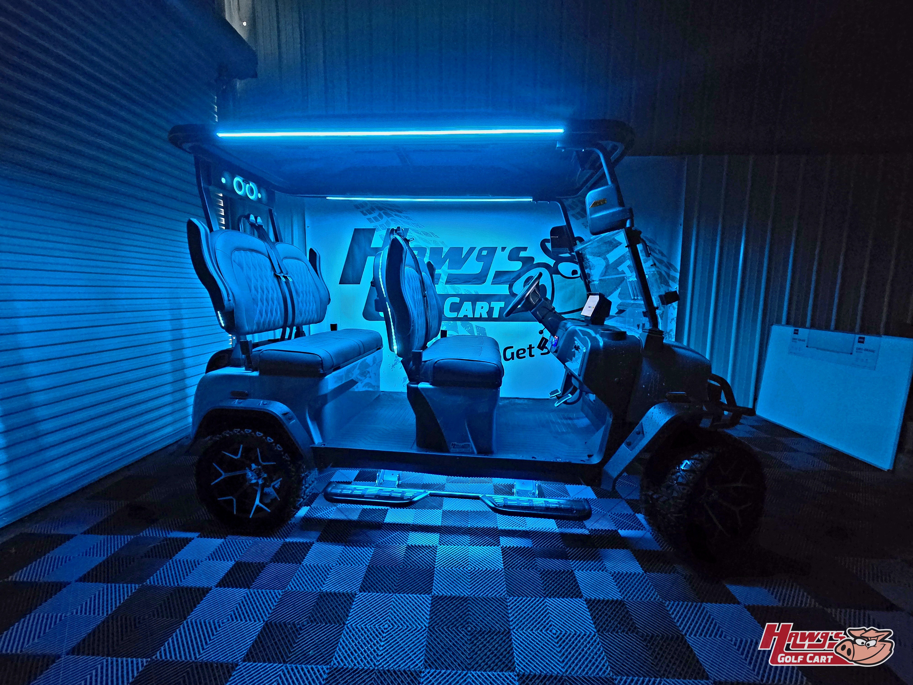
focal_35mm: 13
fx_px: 343
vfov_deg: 89.9
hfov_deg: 106.2
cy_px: 342
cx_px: 456
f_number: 2.2
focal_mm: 2.2
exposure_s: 1/24
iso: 1600
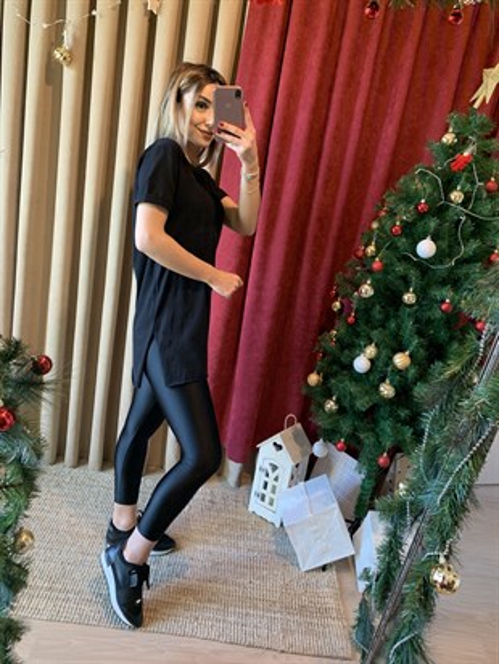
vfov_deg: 67.3
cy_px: 332
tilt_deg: -32.1
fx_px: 499
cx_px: 250
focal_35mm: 26
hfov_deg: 53.1
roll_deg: -11.1
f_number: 1.8
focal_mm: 4.25
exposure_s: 1/60
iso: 250
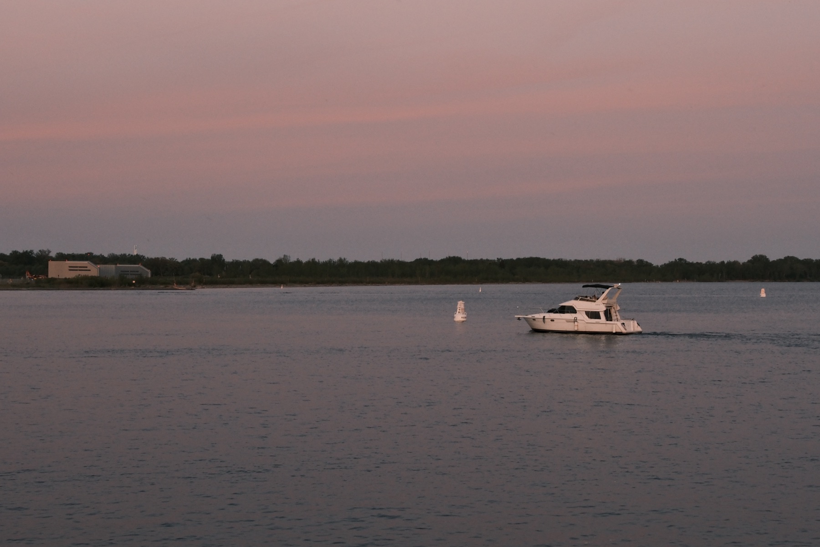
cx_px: 410
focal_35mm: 35
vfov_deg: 37.9
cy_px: 274
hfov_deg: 54.4
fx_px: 797
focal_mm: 23
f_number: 5
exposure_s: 1/100
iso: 500
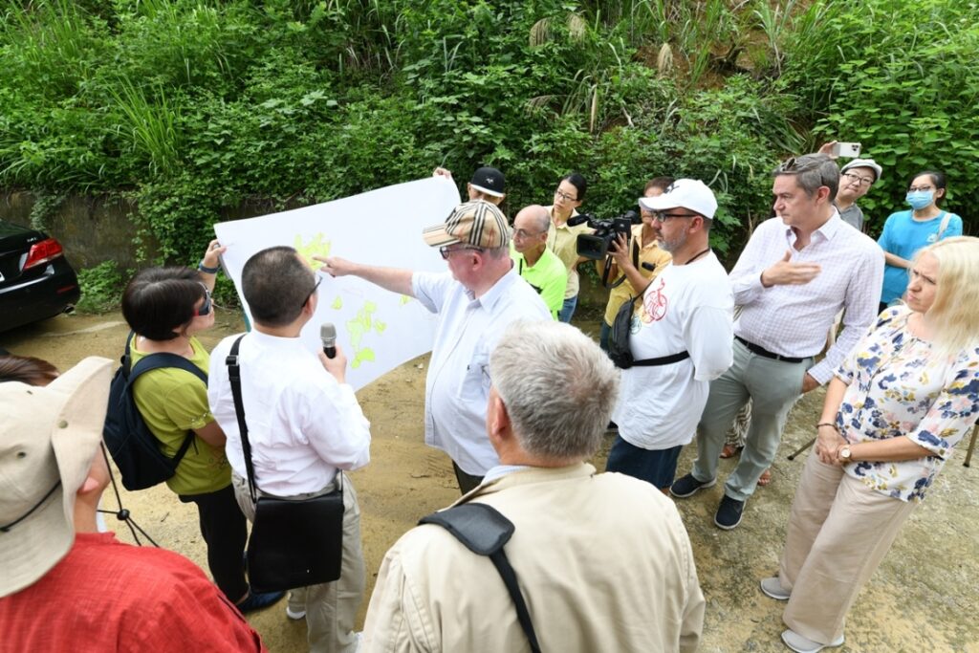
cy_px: 326
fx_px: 462
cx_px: 490
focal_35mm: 17
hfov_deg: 93.3
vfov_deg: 70.5
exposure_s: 1/100
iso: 250
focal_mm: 17
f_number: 6.3
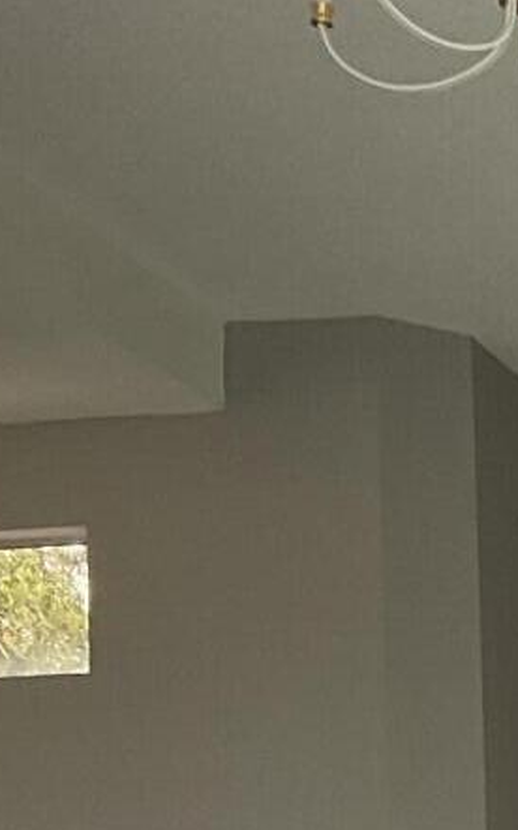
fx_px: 3142
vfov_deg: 13.7
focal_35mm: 139
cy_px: 1406
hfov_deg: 8.5
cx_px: 1278
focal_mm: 3
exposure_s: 1/122
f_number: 1.8
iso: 25
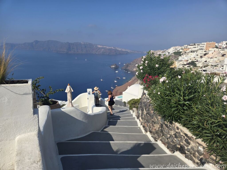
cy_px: 85
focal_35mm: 23
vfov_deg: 58.9
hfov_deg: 73.9
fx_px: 151
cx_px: 114
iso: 25
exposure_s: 1/2882
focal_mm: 5.4
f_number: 1.8
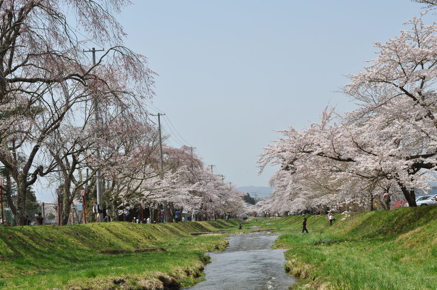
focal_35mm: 60
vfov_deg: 22.6
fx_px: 727
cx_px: 218
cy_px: 145
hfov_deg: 33.4
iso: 200
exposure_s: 1/400
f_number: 10
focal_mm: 40
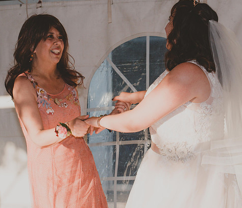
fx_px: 1203
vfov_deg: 9.9
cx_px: 123
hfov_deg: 11.5
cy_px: 86
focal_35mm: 163
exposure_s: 1/200
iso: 100
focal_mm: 70
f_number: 9
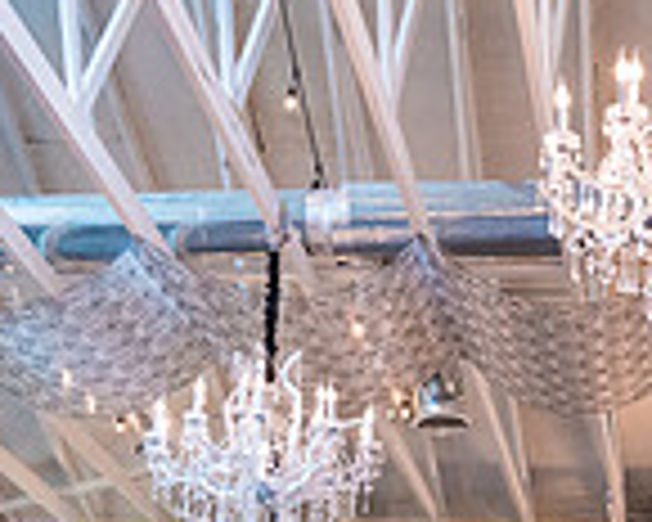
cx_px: 702
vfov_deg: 15.0
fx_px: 1872
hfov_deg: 19.0
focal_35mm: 97
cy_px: 714
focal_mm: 24
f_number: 4
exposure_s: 1/160
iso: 2000
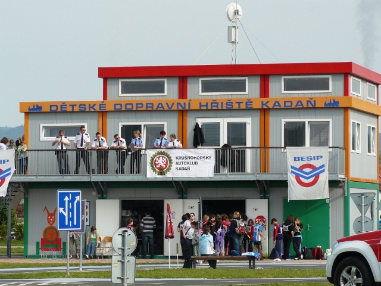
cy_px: 143
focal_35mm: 168
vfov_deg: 8.8
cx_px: 190
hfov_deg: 11.8
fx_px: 1849
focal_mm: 28
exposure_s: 1/640
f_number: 4
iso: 100
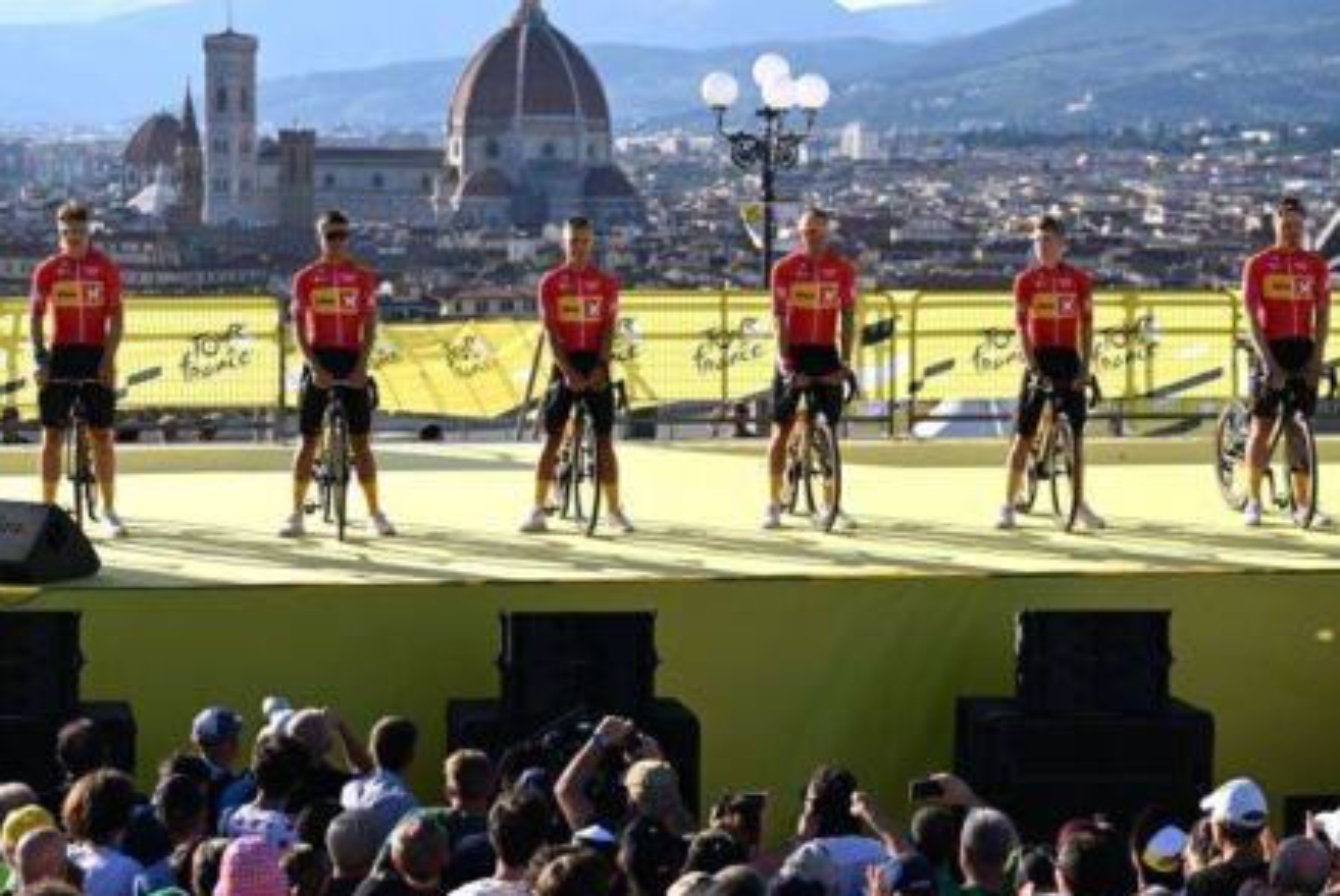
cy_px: 437
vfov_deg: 13.9
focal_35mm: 99
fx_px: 3689
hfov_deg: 20.6
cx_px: 652
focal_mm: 70
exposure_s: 1/2500
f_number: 4
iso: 320
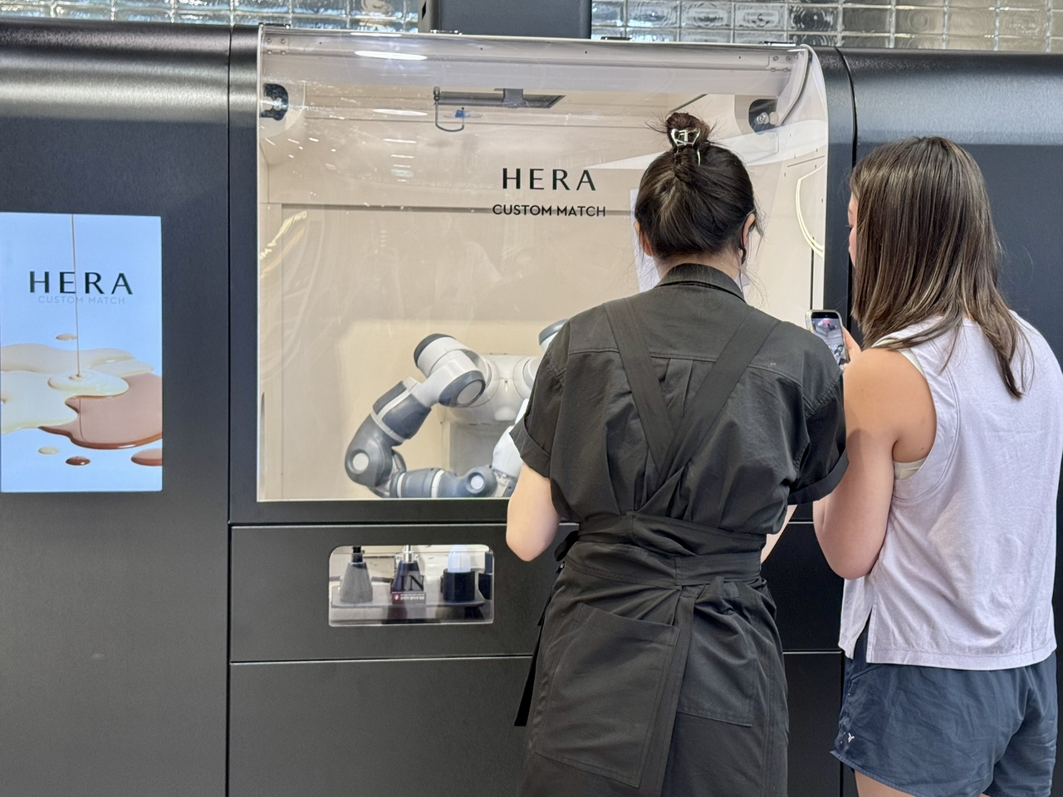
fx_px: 1474
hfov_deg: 39.7
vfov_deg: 30.3
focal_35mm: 48
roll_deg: -0.9
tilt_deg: -2.0
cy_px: 398
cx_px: 532
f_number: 1.78
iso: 50
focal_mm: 6.76
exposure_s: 1/64
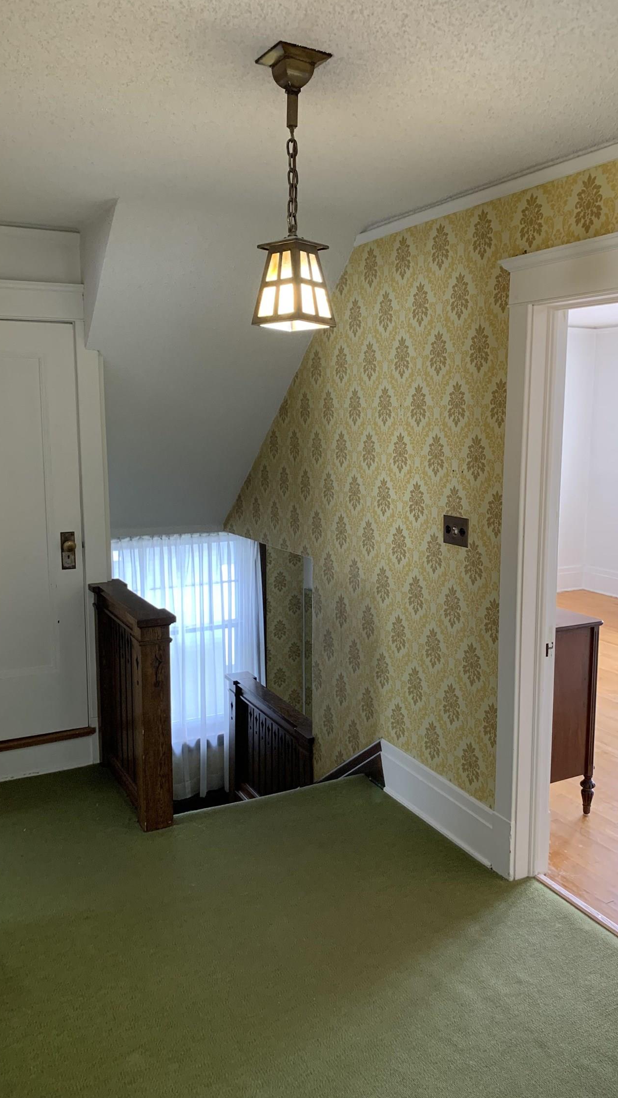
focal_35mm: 29
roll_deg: -0.9
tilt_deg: -8.0
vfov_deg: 66.1
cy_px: 549
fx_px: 845
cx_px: 330
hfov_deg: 40.2
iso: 160
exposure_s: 1/60
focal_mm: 4.25
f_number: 1.8
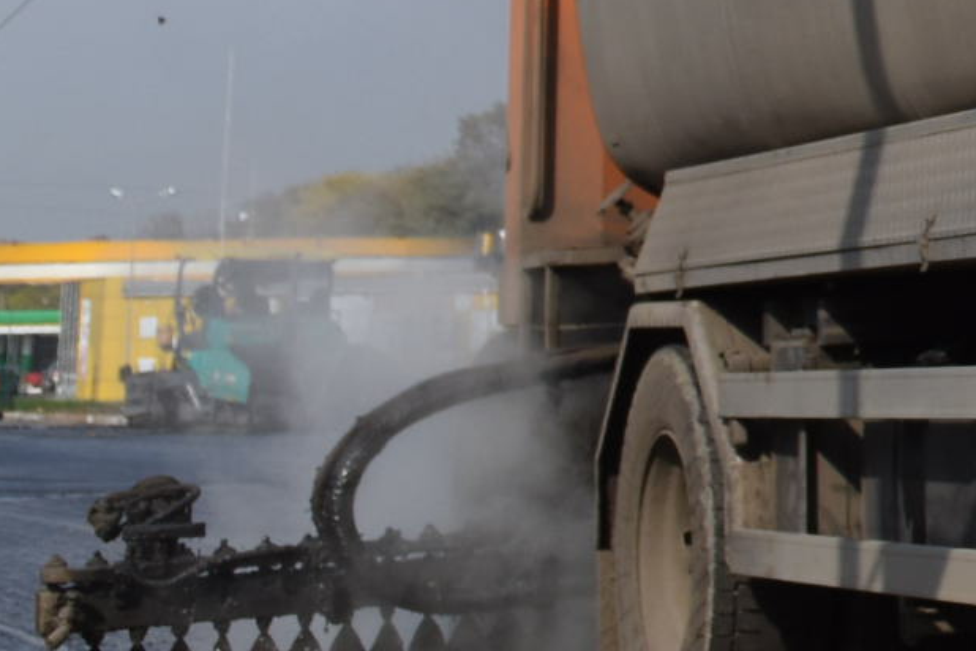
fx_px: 3877
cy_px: -455
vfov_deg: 9.2
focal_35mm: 143
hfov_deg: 11.8
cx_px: 2293
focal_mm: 24
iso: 400
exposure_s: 1/6400
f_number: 4
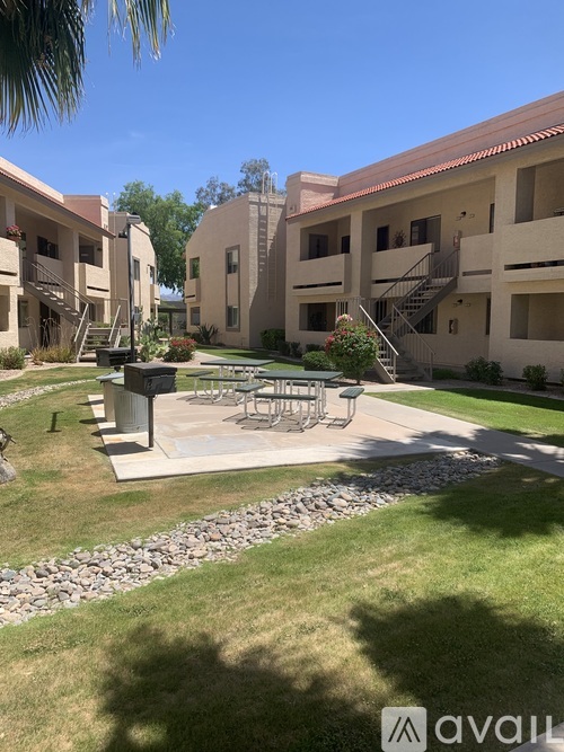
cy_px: 376
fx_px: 565
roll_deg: +0.0
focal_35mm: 26
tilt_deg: -4.6
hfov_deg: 53.0
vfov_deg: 67.3
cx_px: 282
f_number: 1.8
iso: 25
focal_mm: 4.25
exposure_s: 1/2114
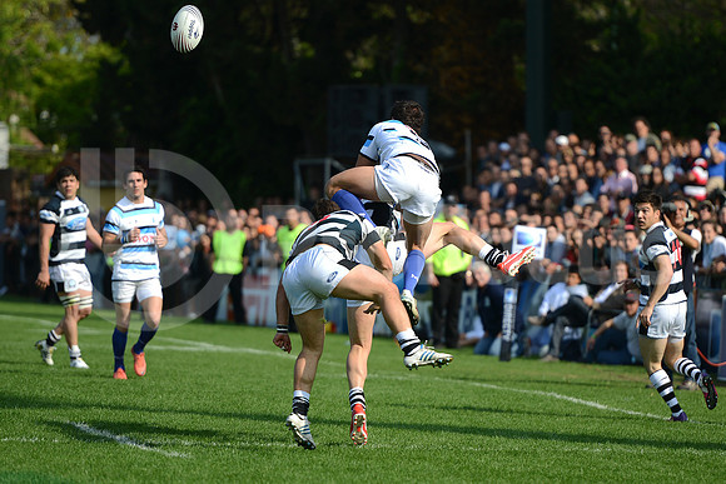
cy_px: 242
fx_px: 4034
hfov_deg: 10.3
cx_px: 363
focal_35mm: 200
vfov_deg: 6.9
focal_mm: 200
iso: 250
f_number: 2.8
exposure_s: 1/2500
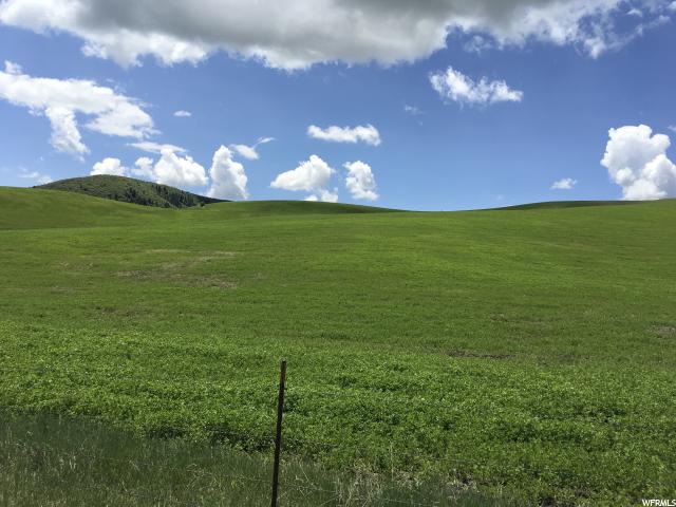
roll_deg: -4.9
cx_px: 338
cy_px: 254
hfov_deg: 61.7
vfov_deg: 48.2
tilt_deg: +2.0
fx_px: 566
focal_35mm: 29
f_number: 2.2
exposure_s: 1/2198
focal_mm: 4.15
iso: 25
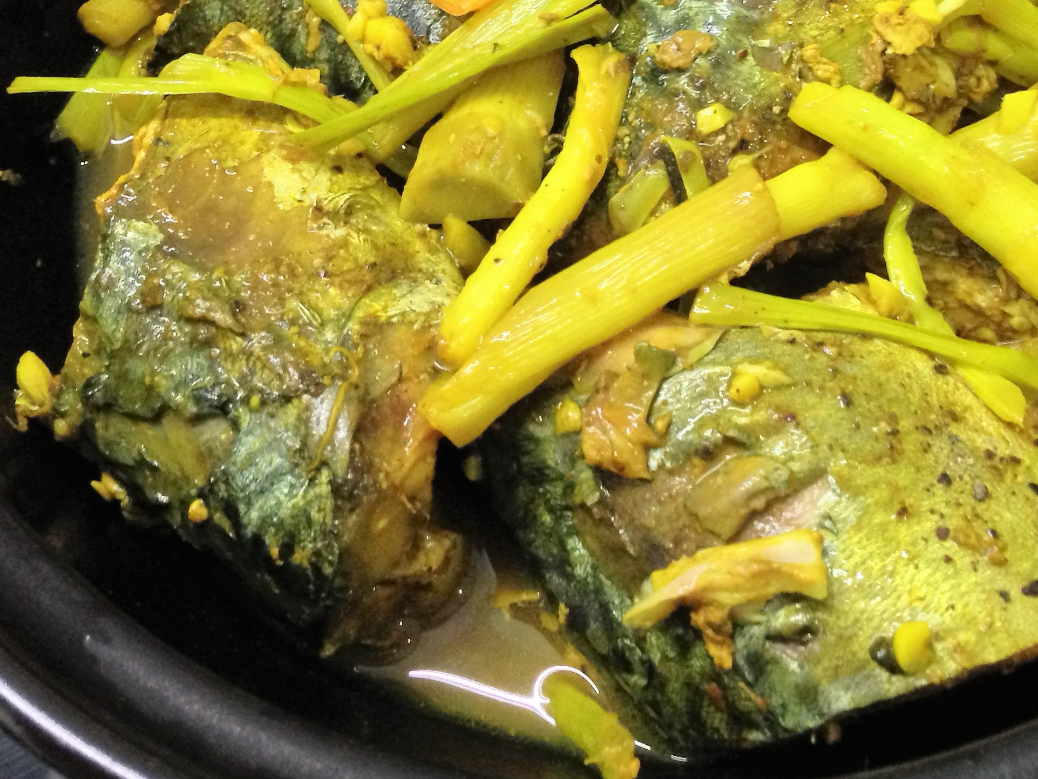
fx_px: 1680
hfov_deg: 33.9
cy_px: 142
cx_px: 717
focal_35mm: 56
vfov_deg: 25.6
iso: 320
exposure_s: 1/15
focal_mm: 4.12
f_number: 2.4
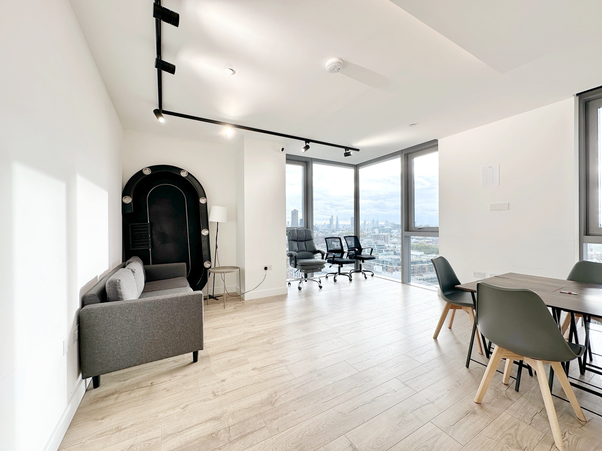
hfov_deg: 102.1
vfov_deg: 85.7
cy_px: 226
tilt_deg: +0.8
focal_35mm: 14
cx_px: 301
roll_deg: +0.6
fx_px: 243
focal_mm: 2.22
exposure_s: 1/100
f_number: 2.2
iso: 50
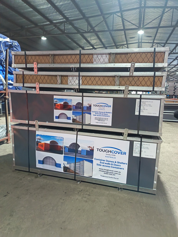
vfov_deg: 71.6
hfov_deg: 56.8
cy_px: 118
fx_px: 165
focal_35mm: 24
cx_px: 89
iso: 5995
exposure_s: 1/25.1
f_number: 1.75
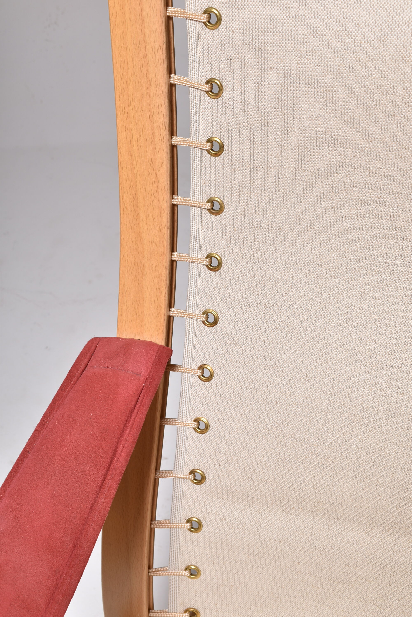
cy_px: 308
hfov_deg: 28.1
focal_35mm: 48
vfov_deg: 41.1
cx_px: 206
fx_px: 822
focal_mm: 32
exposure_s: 1/160
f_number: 11
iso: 100
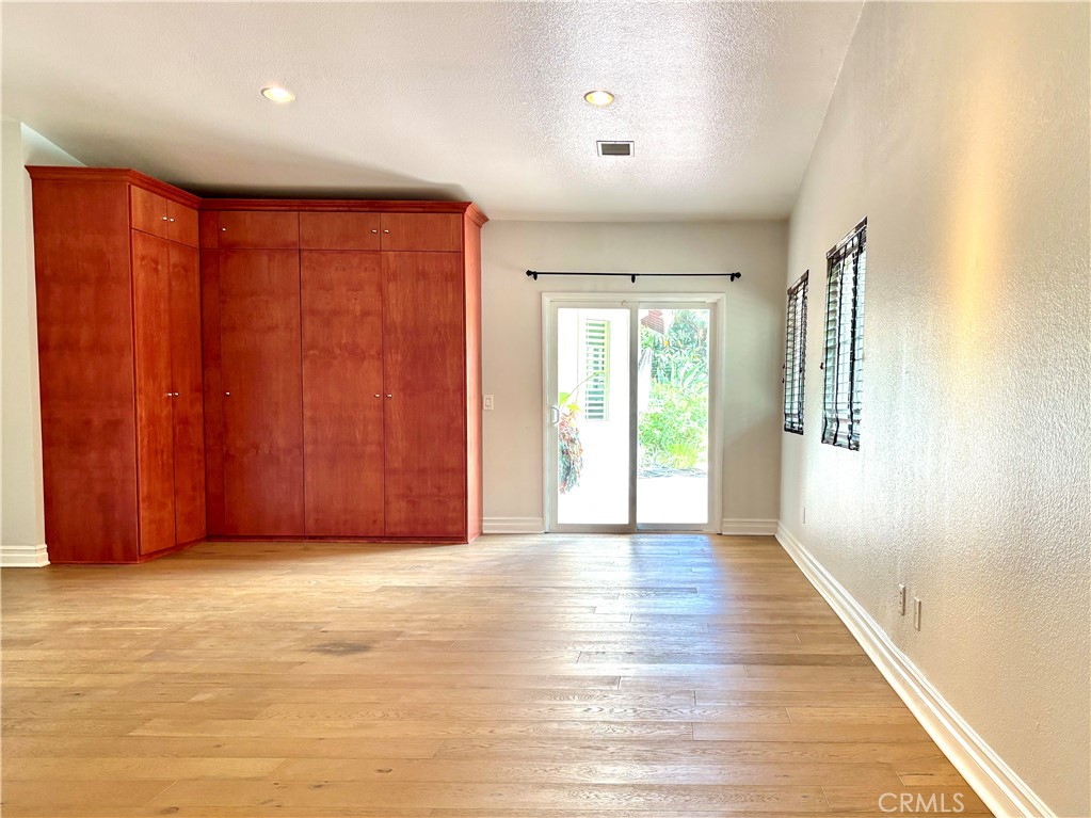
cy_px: 409
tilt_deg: -4.2
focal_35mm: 26
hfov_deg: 67.3
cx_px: 546
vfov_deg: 53.1
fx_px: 819
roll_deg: -2.2
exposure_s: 1/120
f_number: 1.6
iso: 125
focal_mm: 5.96
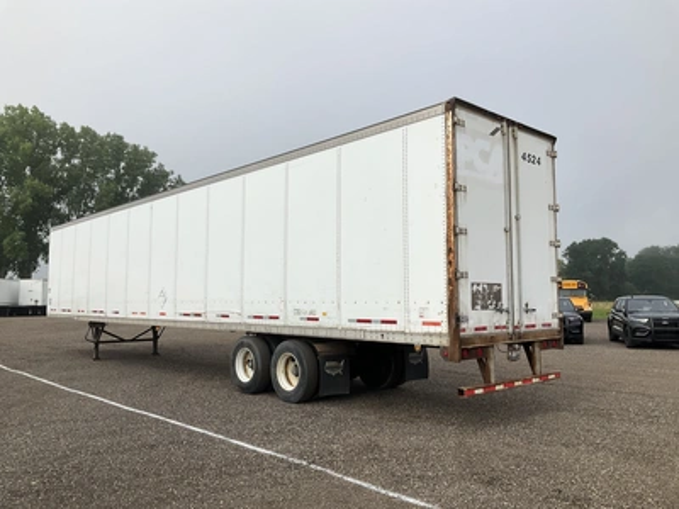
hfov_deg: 61.7
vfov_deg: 48.2
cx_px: 340
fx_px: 569
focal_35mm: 29
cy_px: 254
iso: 25
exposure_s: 1/2227
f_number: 1.8
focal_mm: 3
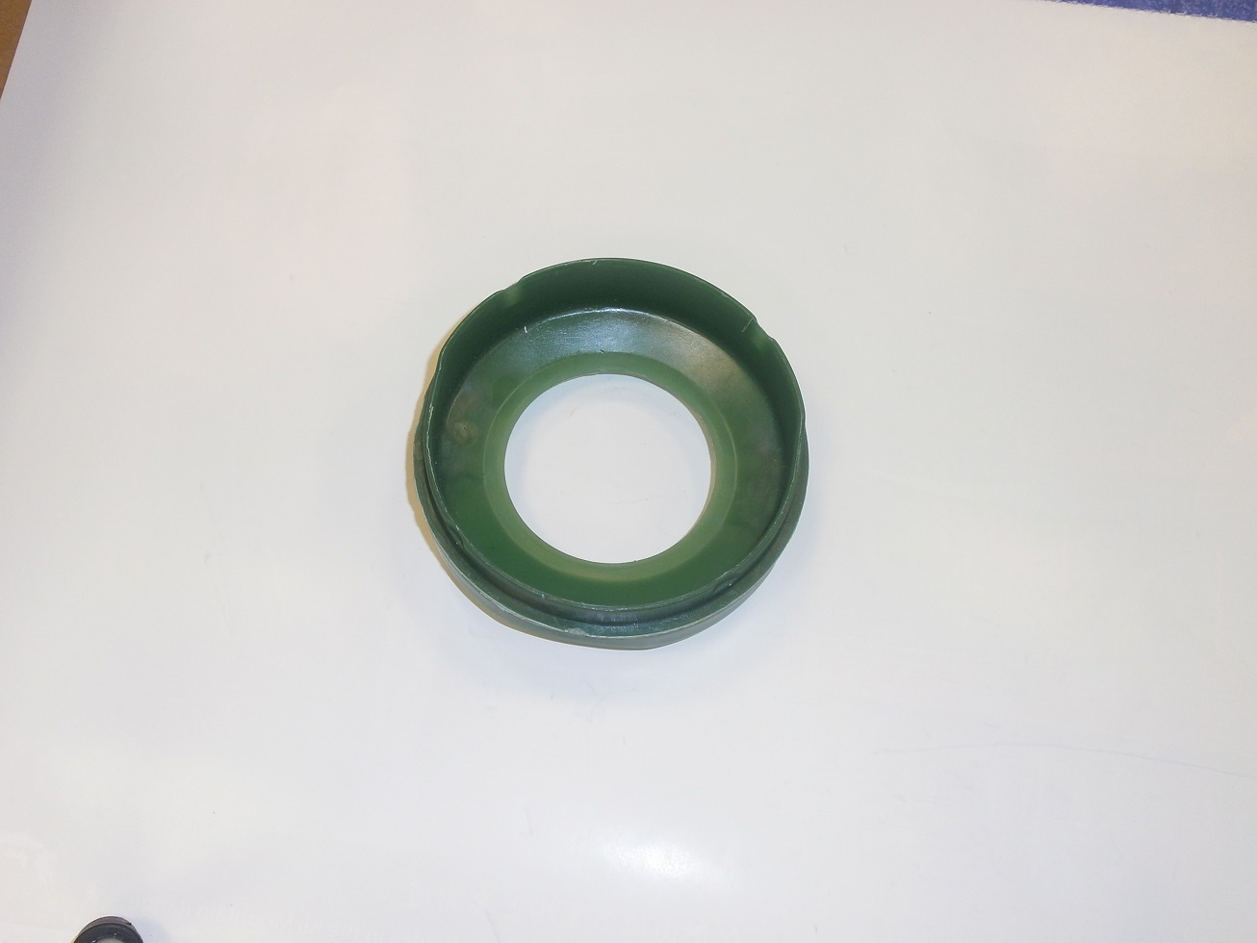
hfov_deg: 47.9
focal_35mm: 39
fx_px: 1416
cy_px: 472
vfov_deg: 36.8
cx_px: 628
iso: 125
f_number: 3.4
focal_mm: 6.9
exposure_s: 1/40
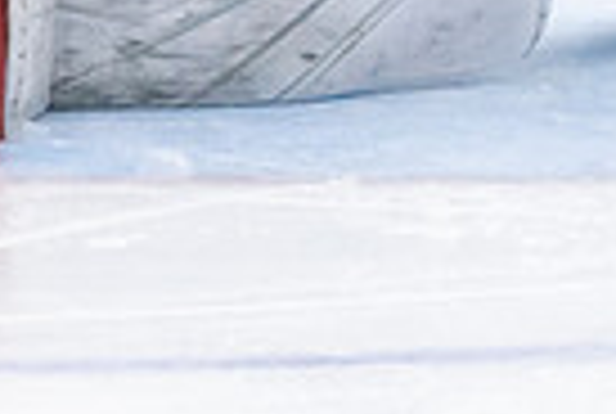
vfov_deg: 2.3
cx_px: 402
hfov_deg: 3.5
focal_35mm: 594
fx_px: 10186
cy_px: -659
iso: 2500
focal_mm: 90
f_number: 3.2
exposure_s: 1/640
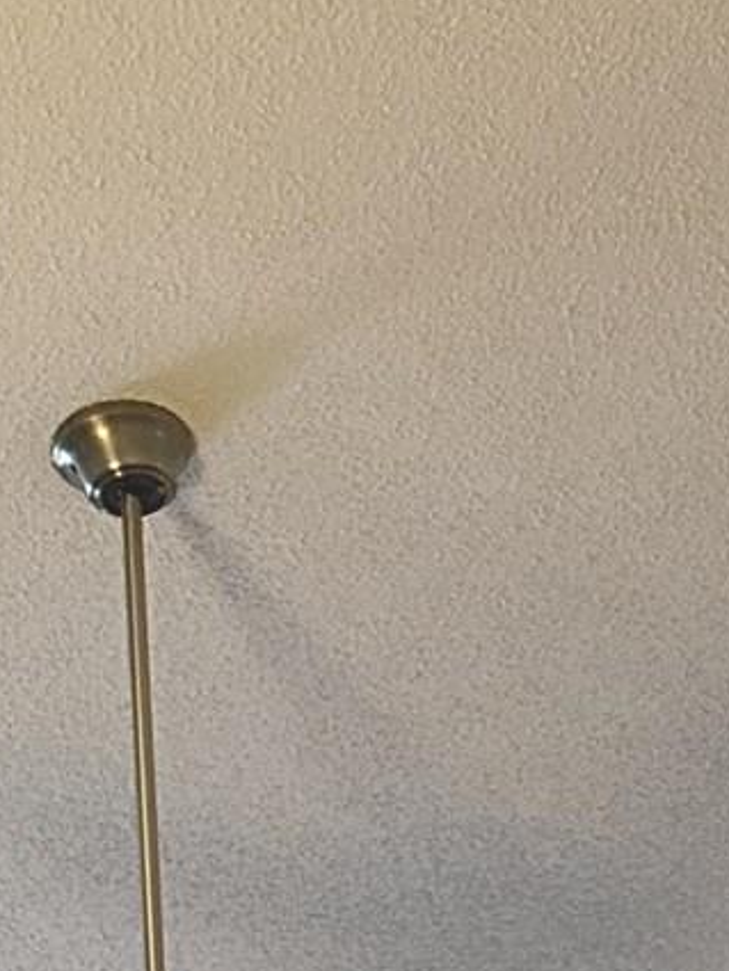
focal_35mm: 130
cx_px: 1401
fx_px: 3649
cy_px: 2321
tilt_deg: -3.6
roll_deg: +0.3
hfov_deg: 10.6
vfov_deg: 12.2
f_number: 1.78
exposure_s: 1/60
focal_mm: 6.86
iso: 500
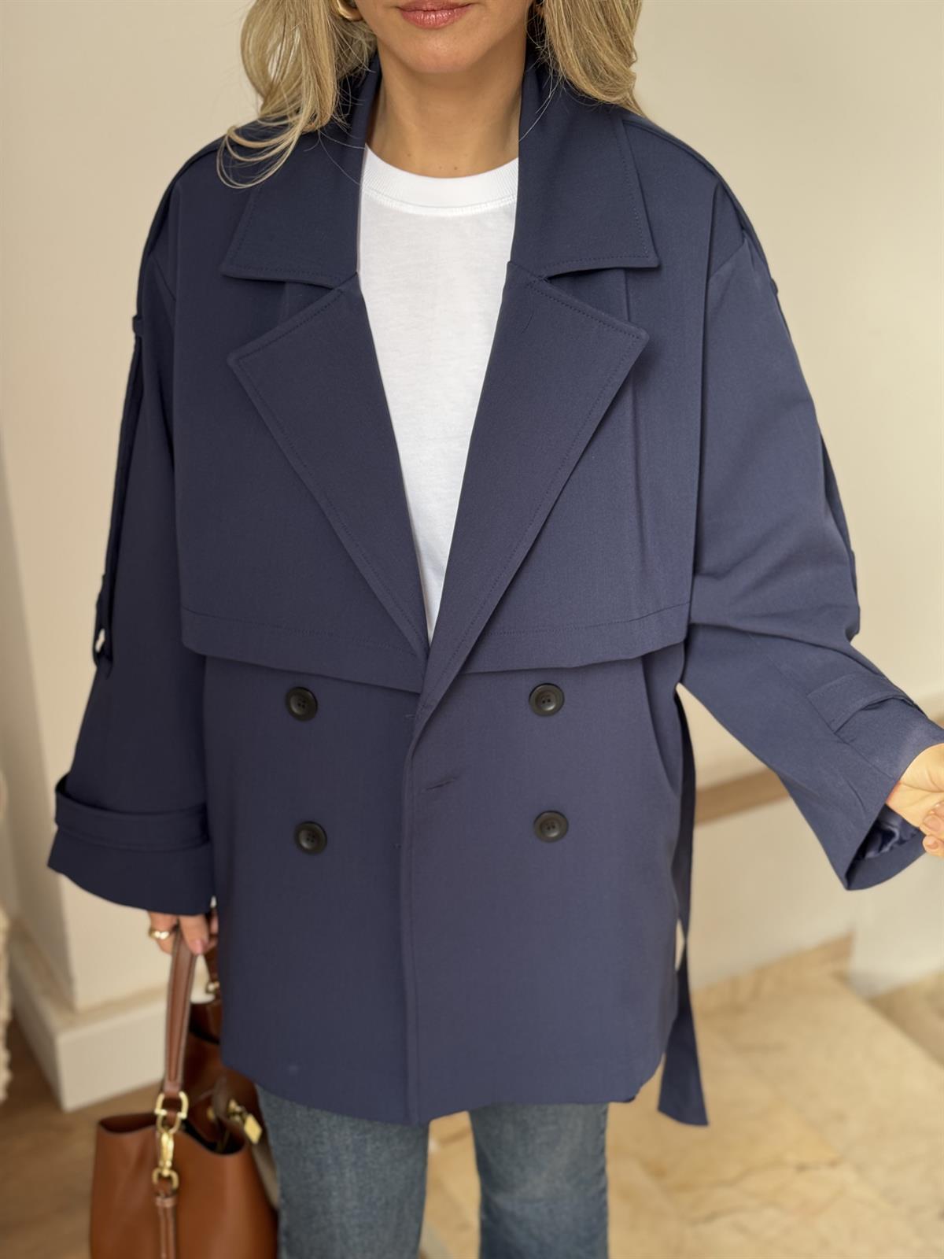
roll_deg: +0.8
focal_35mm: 48
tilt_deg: -23.6
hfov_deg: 30.3
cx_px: 472
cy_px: 630
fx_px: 1745
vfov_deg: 39.7
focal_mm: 6.76
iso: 100
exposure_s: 1/94
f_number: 1.78
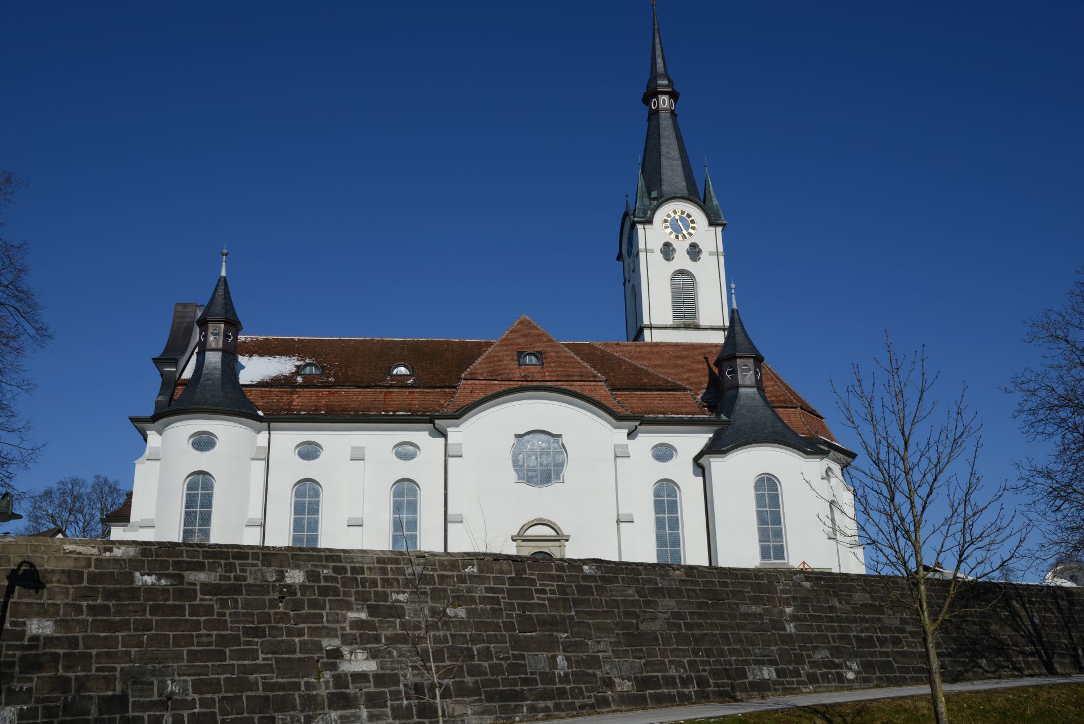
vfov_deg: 35.1
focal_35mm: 38
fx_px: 1144
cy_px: 362
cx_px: 542
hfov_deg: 50.7
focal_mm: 38
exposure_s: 1/400
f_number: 10
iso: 100
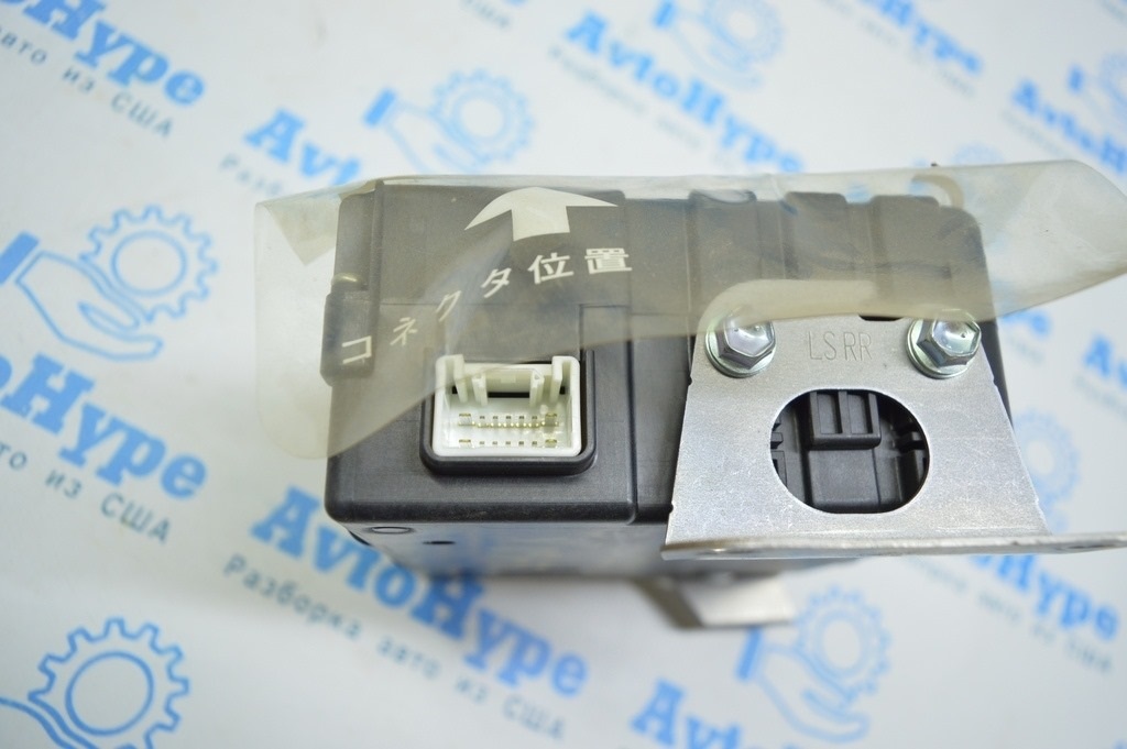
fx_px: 845
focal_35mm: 27
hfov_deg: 67.4
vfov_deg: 47.9
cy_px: 374
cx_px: 564
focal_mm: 18
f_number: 3.5
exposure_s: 1/60
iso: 400
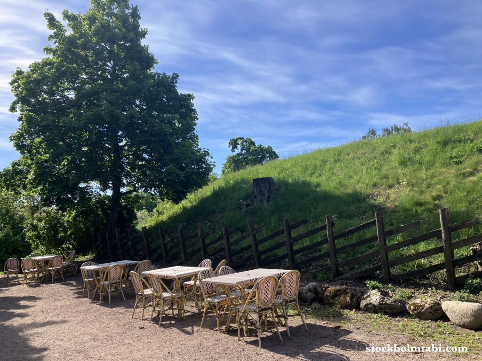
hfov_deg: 63.4
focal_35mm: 28
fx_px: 390
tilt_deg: +5.7
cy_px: 180
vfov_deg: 49.7
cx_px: 241
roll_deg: +0.6
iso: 32
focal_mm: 3.99
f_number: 1.8
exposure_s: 1/1517
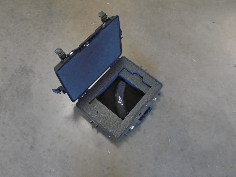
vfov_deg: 45.4
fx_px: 211
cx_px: 118
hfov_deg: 58.4
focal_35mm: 31
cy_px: 88
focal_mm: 5.5
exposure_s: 1/30
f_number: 3.5
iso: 320
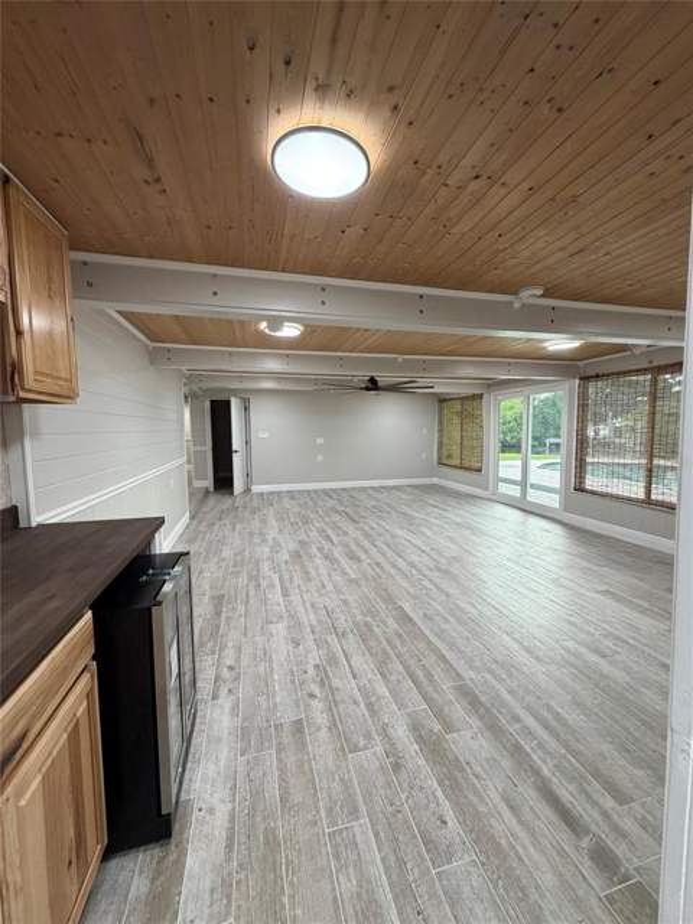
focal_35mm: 14
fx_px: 374
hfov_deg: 85.7
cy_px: 462
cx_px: 346
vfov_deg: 102.1
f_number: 2.2
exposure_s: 1/120
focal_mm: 2.22
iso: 250
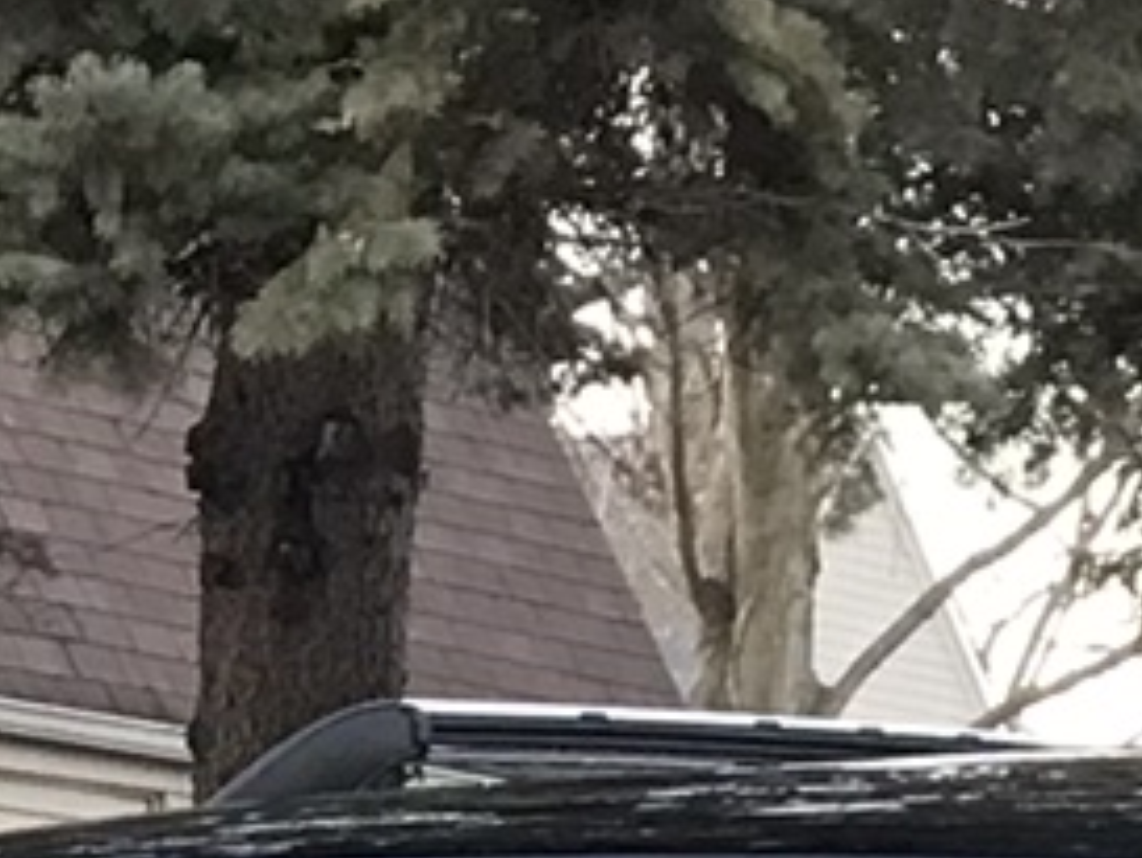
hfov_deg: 9.4
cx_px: 42
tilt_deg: -12.6
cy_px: 2854
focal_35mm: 210
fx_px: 6931
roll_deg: +0.1
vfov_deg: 6.3
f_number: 1.8
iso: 40
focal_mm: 3.99
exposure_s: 1/20
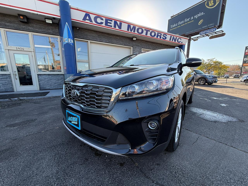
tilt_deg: -10.1
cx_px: 124
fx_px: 100
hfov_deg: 102.1
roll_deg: +0.1
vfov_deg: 85.7
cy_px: 93
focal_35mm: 14
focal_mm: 2.22
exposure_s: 1/270
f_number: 2.2
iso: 64
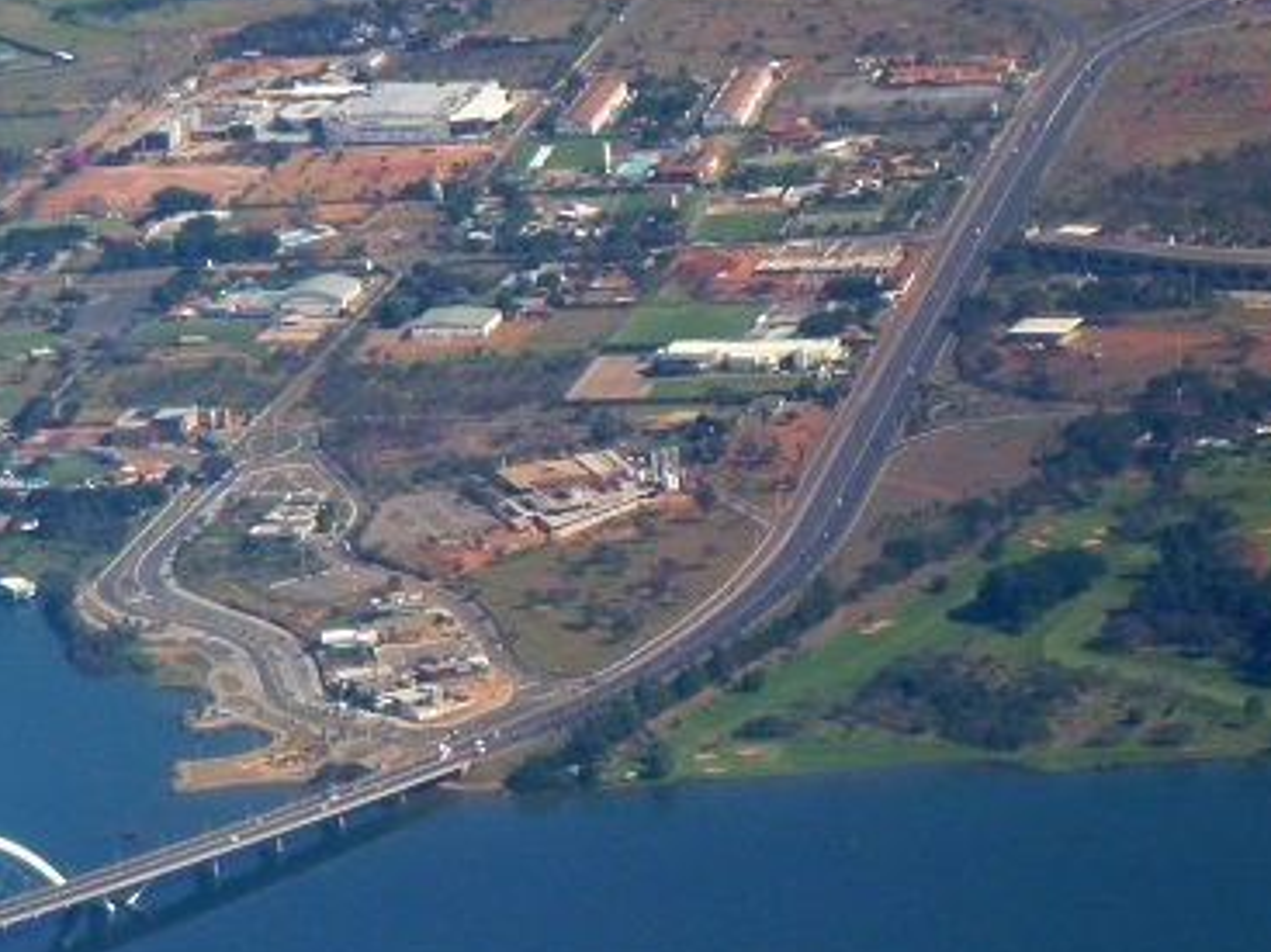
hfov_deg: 5.9
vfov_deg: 4.4
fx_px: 12296
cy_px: 914
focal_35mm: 335
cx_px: -284
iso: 100
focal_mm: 22.8
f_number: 5.9
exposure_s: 1/160
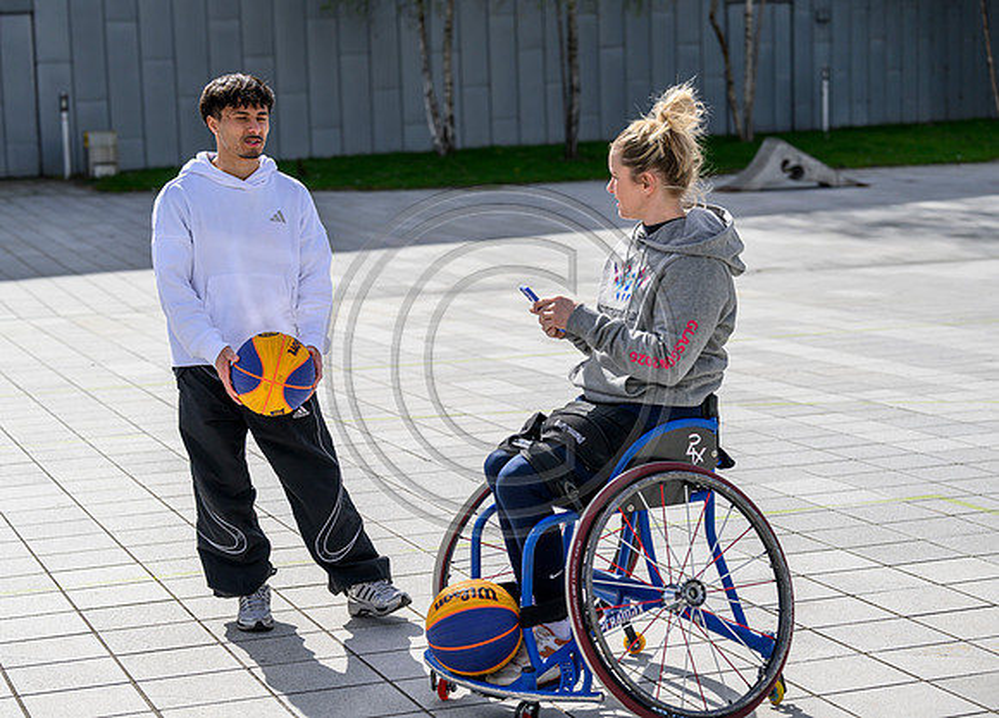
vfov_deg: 19.3
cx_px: 457
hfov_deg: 26.7
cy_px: 357
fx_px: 2107
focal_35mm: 74
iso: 250
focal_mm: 70
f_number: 3.5
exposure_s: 1/4000
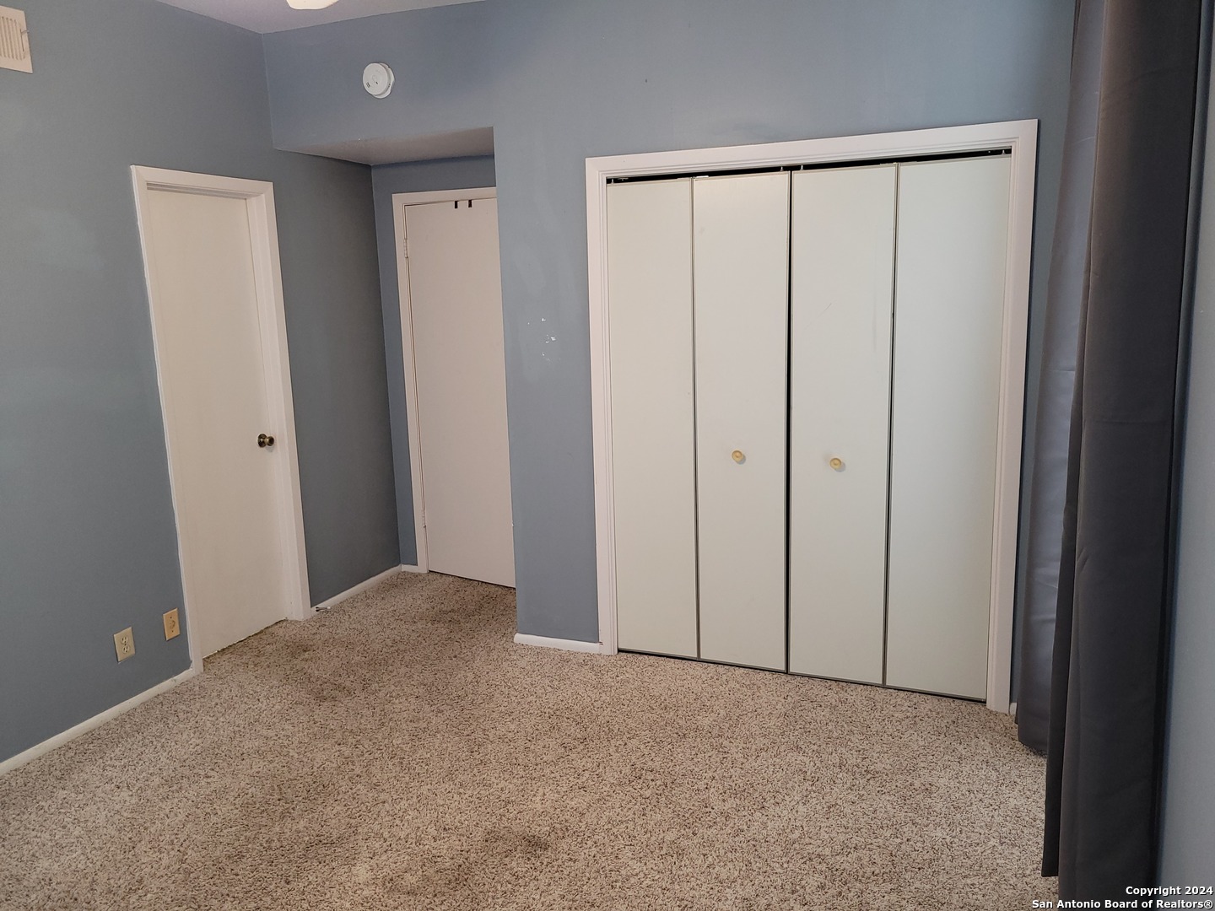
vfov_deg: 53.1
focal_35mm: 26
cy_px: 456
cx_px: 608
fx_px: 913
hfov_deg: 67.3
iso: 100
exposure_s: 1/24
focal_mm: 5.4
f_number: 1.8
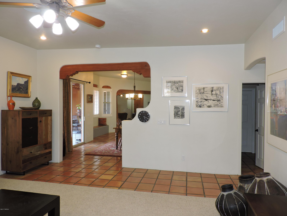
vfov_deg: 56.8
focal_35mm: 24
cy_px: 108
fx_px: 199
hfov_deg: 71.6
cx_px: 144
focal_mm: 4.3
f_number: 3
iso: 200
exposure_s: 1/30
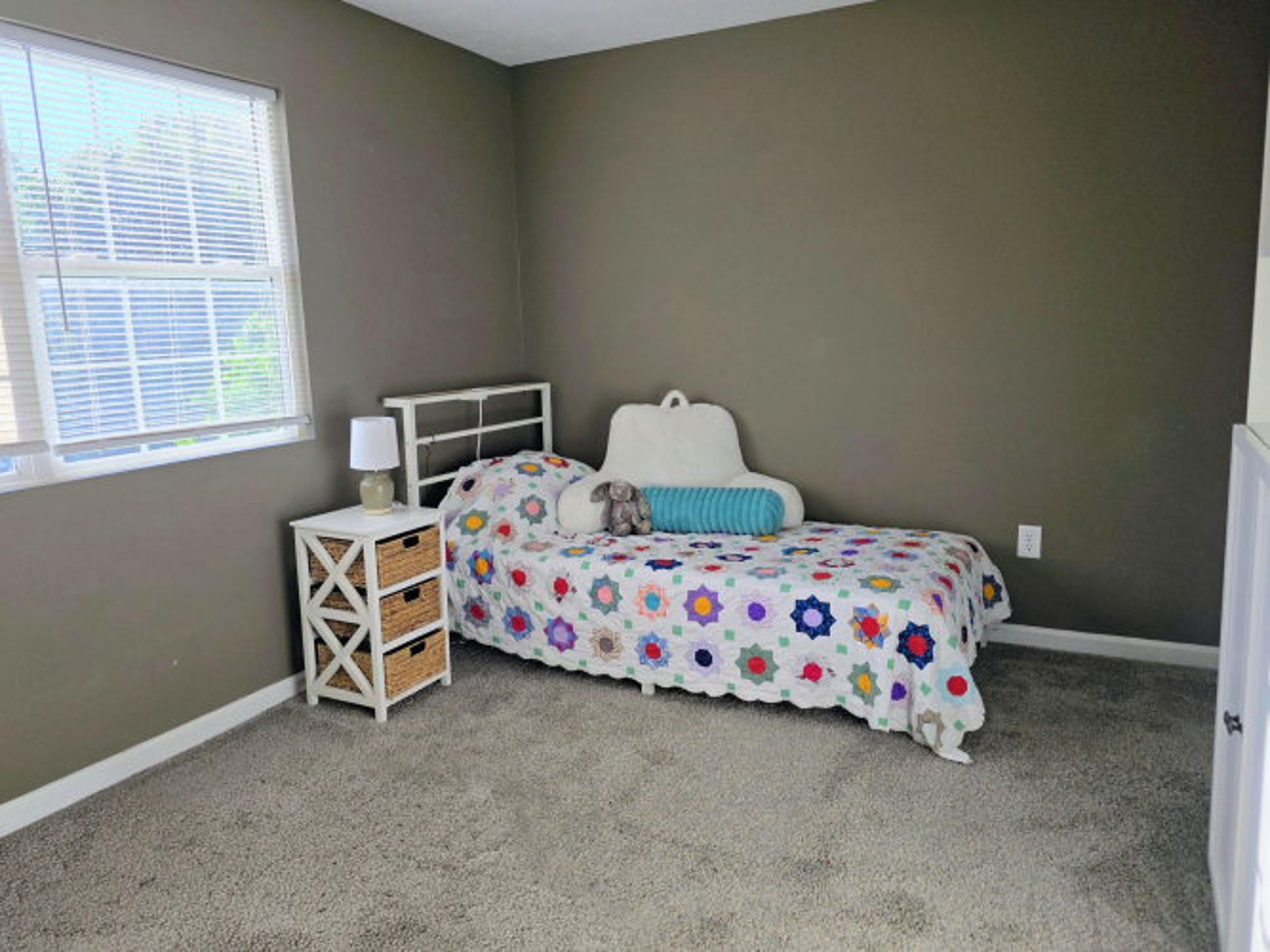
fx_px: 844
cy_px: 476
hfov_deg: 73.9
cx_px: 635
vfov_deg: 58.9
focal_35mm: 23
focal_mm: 6.3
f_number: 1.7
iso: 32
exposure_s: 1/359
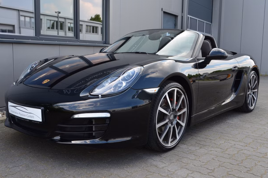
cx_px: 132
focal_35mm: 38
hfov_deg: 50.8
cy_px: 92
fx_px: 282
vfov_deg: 34.9
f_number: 10
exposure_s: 1/60
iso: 360
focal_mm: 24
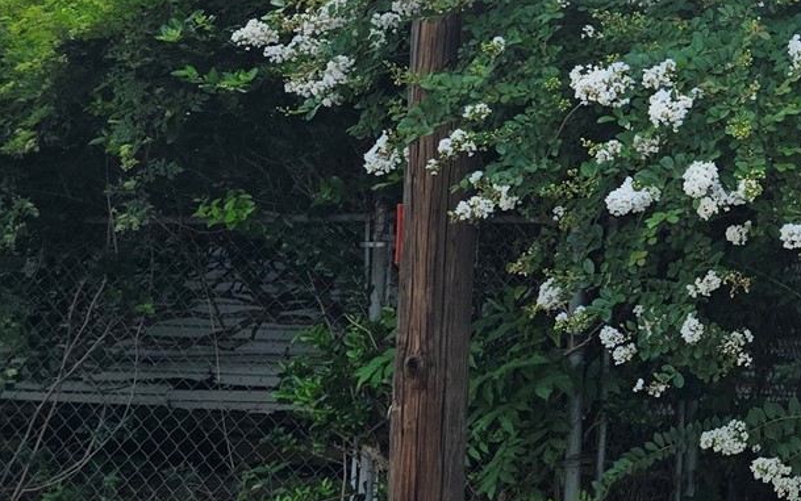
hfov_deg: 21.5
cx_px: 1177
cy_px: 9
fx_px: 1791
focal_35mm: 82
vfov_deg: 15.7
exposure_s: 1/845
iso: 12
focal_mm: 6.3
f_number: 1.7
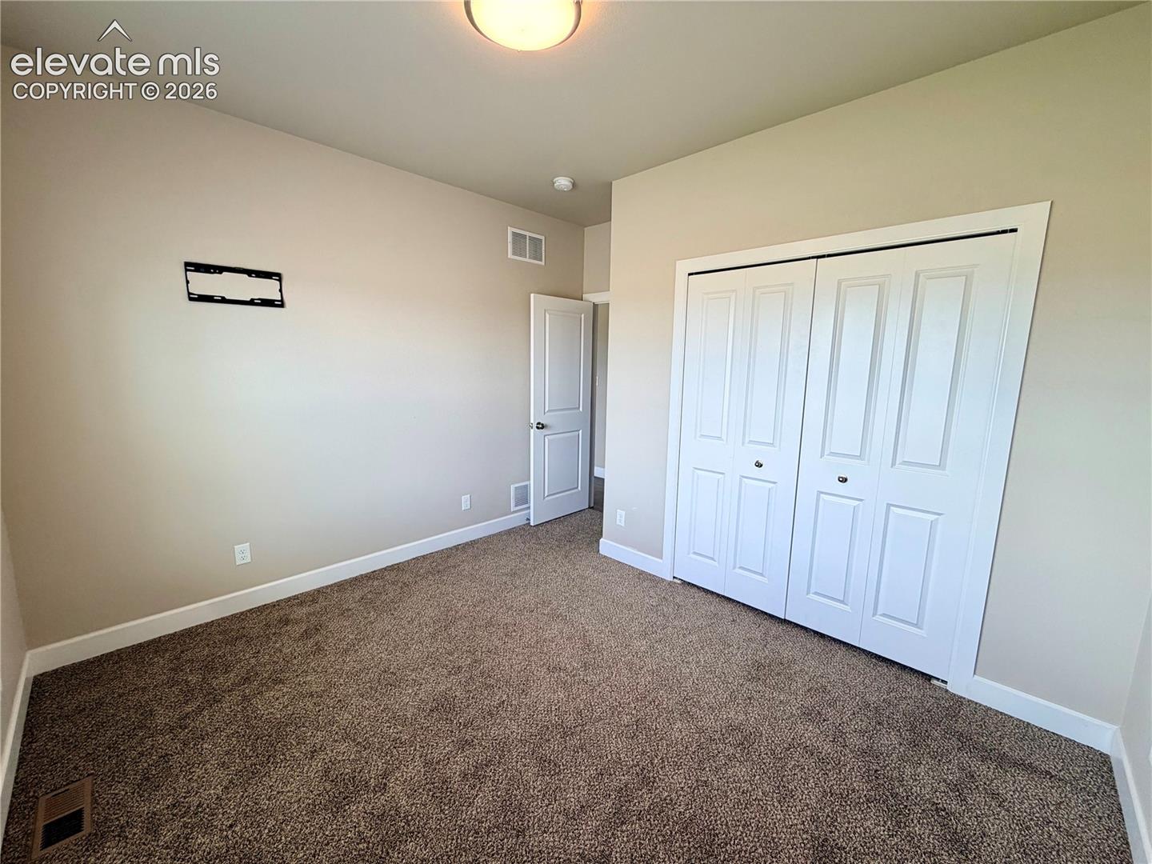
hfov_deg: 102.1
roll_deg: -0.1
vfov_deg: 85.7
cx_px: 576
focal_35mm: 14
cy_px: 432
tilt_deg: -8.7
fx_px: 466
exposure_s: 1/120
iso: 100
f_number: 2.2
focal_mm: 2.22
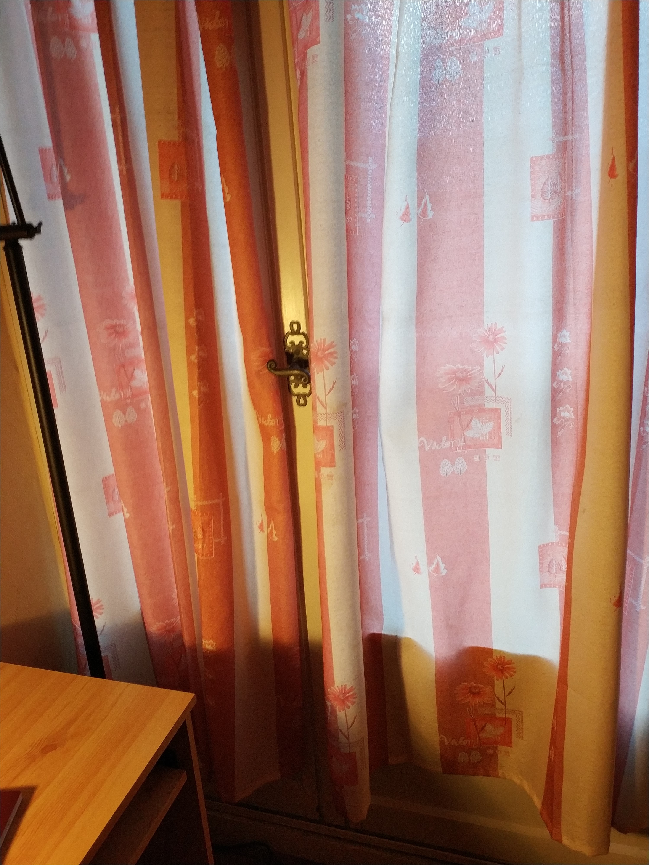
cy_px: 432
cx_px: 324
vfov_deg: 56.8
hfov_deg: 44.2
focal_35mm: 32
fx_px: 800
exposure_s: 1/25
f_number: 2
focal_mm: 4.5
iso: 372
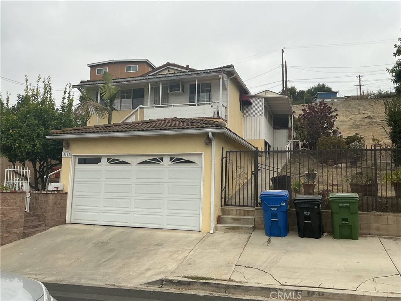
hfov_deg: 61.7
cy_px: 150
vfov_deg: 48.2
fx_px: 336
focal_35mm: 29
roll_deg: -1.3
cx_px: 200
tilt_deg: +6.3
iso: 25
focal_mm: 3
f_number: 1.8
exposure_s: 1/312
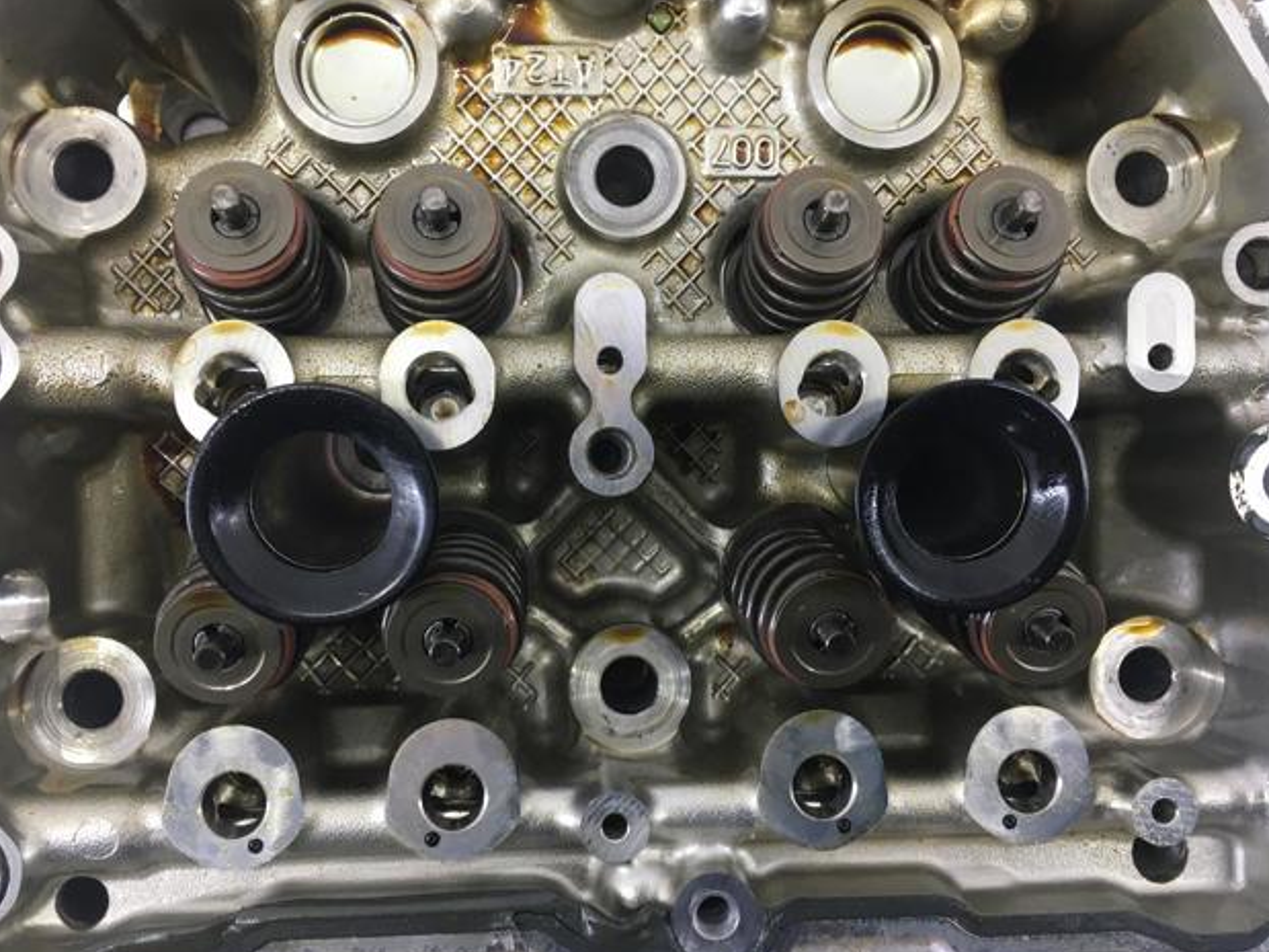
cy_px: 486
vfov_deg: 46.8
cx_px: 621
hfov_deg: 60.0
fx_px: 1100
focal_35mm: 30
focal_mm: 4.15
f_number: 2.2
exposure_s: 1/33
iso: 40
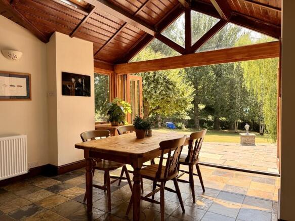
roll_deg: +0.5
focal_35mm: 24
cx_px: 148
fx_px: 204
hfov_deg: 71.6
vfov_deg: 56.8
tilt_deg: -2.1
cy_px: 110
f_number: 1.78
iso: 100
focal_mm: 6.76
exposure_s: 1/909
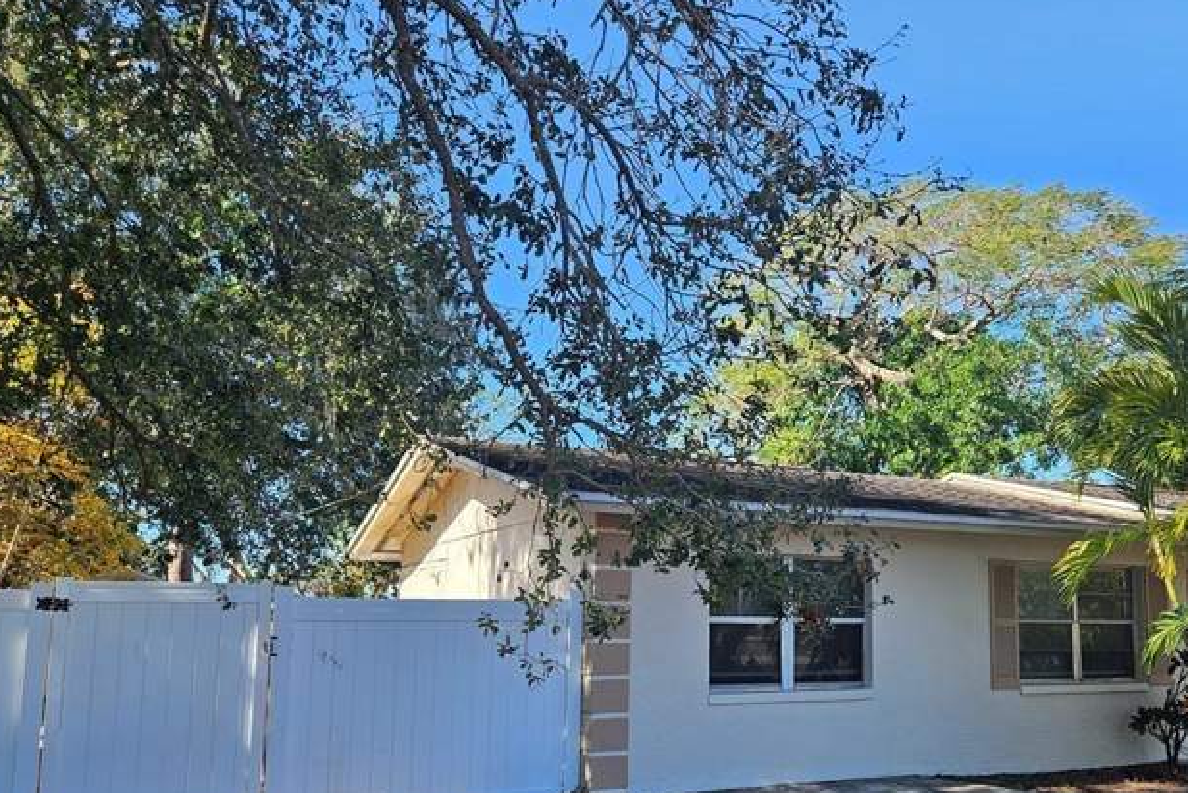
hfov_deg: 60.0
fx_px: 1023
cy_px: 533
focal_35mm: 31
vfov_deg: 41.8
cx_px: 682
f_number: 1.8
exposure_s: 1/499
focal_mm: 5.4
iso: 25
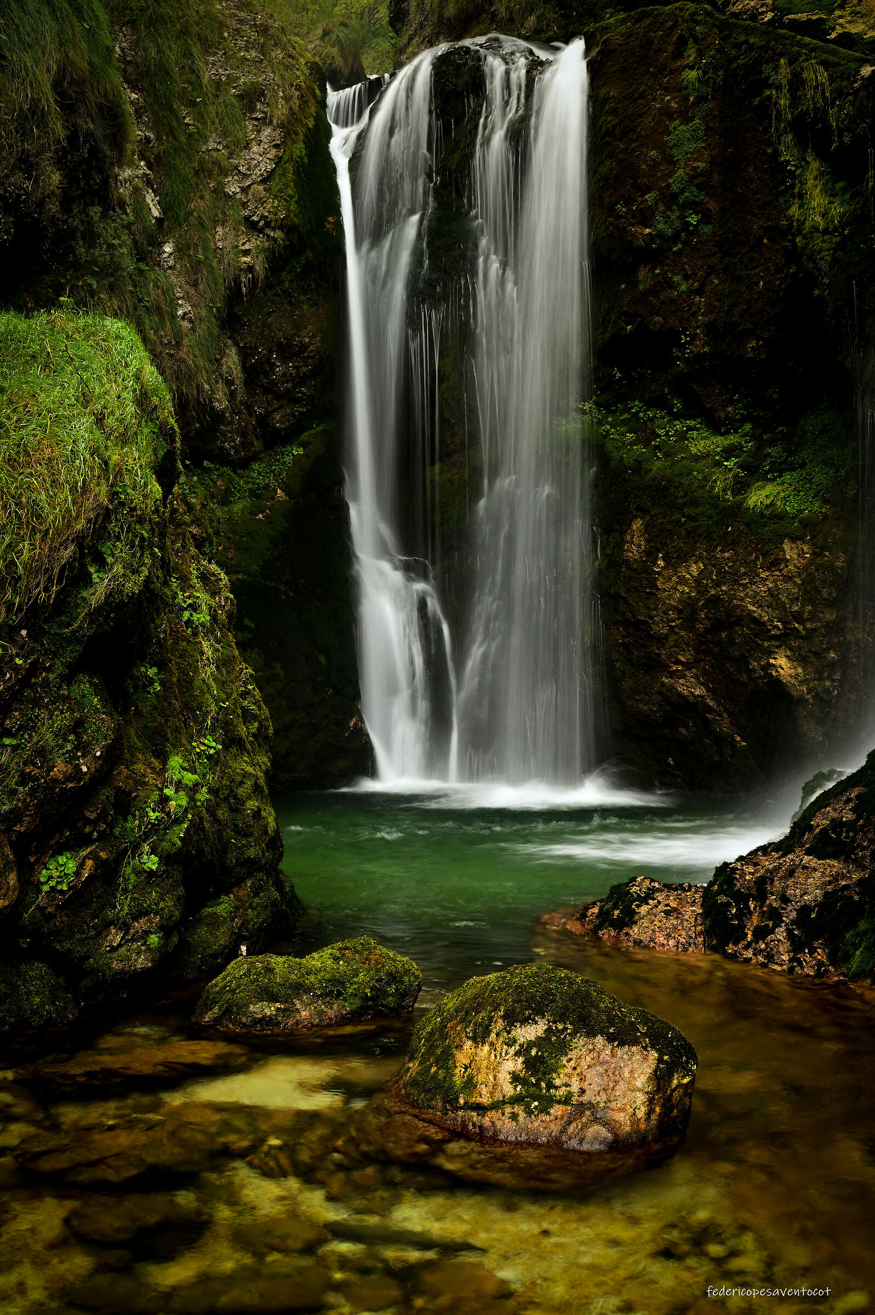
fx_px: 1387
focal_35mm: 38
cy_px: 658
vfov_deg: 50.7
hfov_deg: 35.0
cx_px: 438
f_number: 11
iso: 100
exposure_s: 1/3
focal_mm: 38
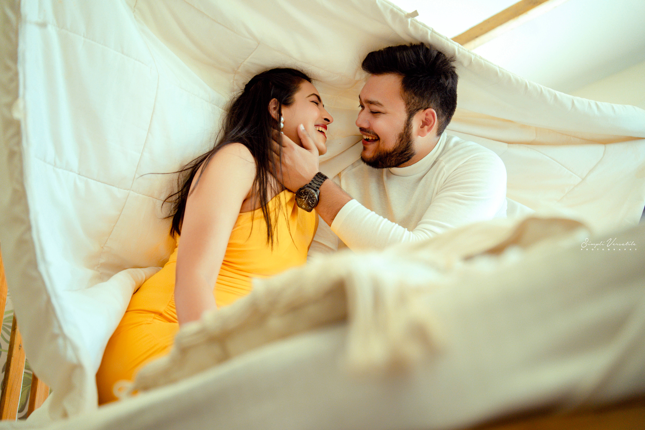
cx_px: 322
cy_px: 215
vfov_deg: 37.9
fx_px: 627
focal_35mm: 35
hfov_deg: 54.4
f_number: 2
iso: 1600
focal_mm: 35
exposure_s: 1/640
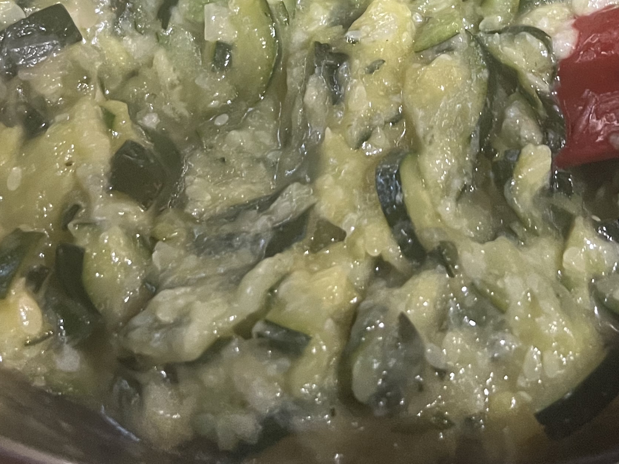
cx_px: 362
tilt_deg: -51.4
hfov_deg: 30.7
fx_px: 1127
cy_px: -9
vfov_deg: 22.3
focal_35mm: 63
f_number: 1.5
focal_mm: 5.7
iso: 640
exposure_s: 1/40
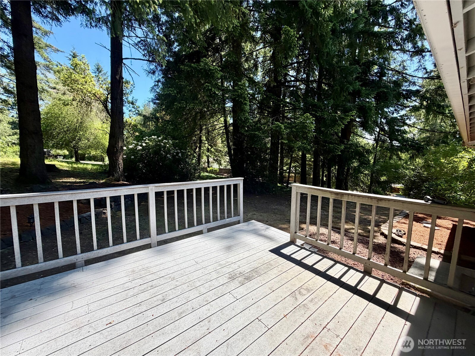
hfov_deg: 102.1
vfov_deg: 85.7
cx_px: 238
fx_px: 192
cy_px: 178
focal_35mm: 14
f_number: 2.2
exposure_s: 1/619
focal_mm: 2.22
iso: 40
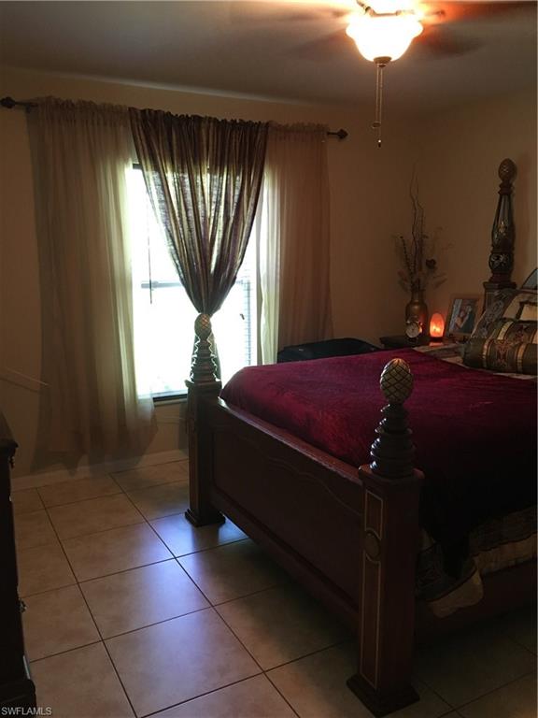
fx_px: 601
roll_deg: +0.1
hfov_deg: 48.2
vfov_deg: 61.7
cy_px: 359
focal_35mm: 29
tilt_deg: -10.7
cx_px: 269
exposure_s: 1/15
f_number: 2.2
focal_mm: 4.15
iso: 200
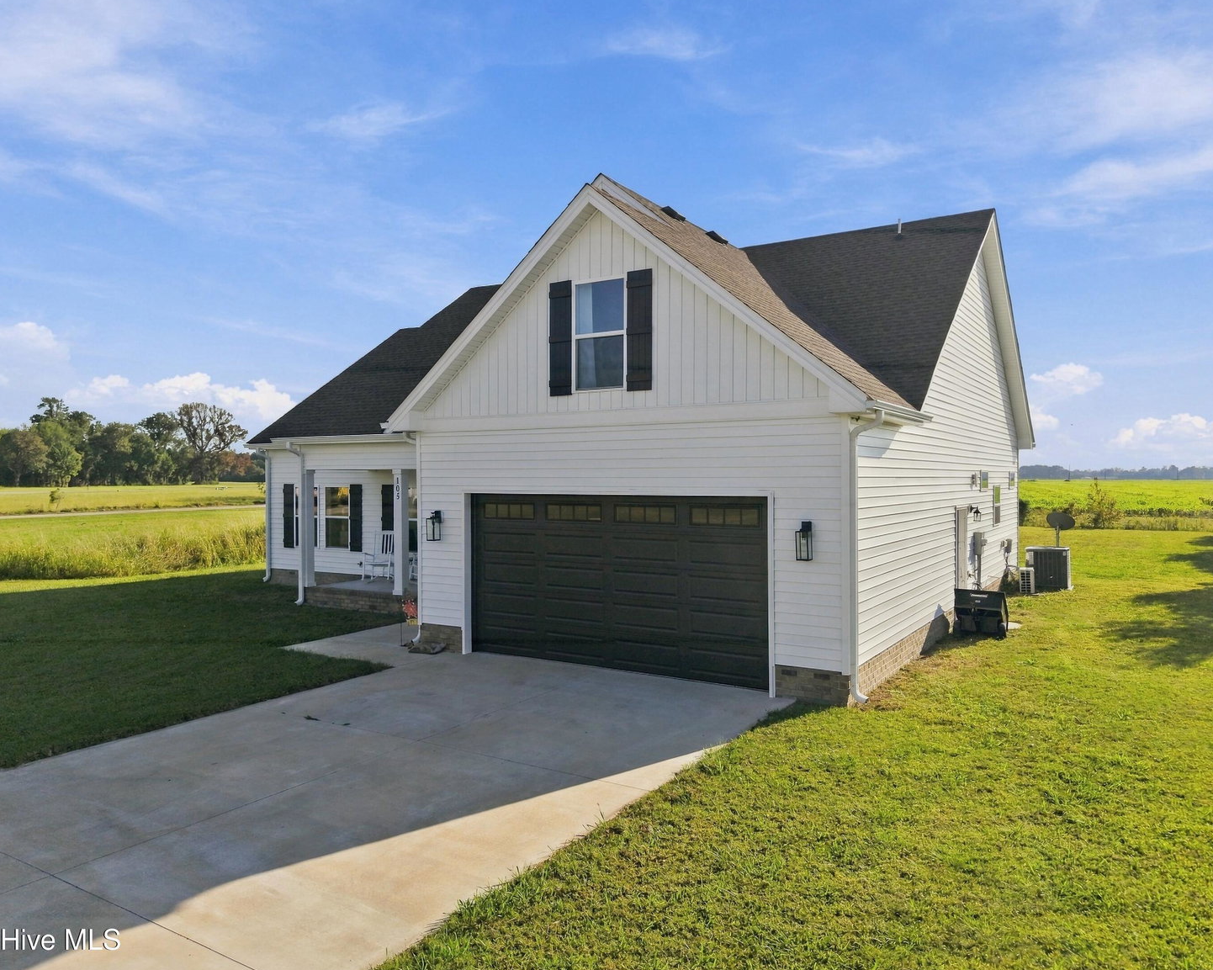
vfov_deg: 54.9
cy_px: 481
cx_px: 579
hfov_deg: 66.0
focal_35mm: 26
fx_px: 933
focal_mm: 8.7
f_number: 1.8
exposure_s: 1/8000
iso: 260
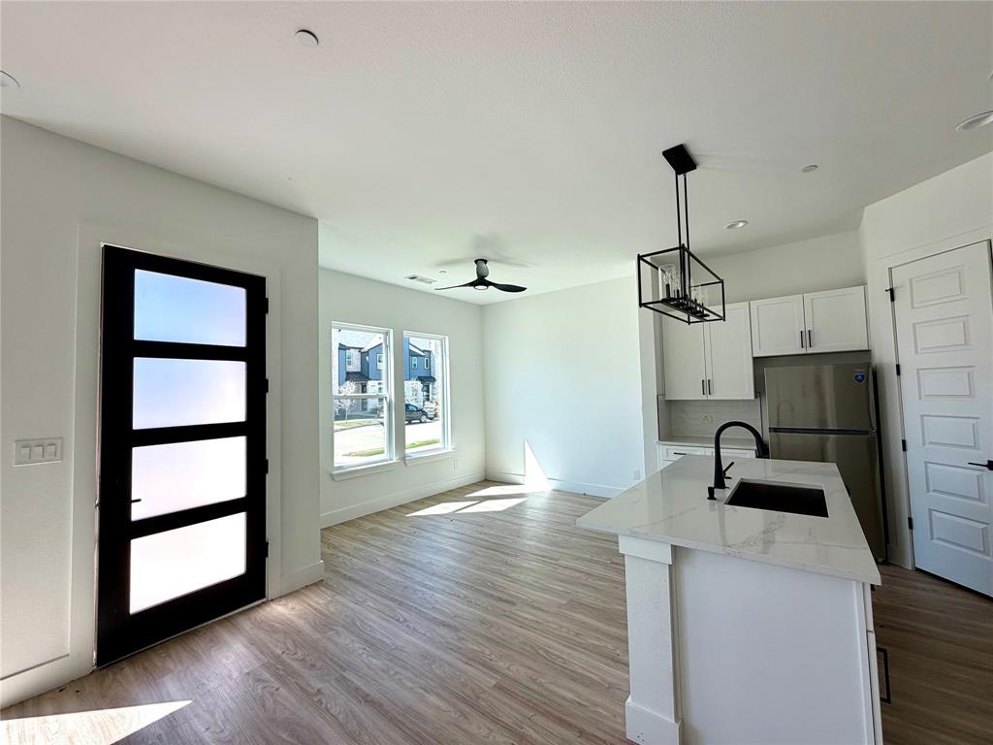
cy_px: 372
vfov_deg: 85.7
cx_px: 496
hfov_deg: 102.1
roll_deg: +2.3
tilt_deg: +2.4
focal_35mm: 14
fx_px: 402
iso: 50
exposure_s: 1/307
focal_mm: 2.22
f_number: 2.2
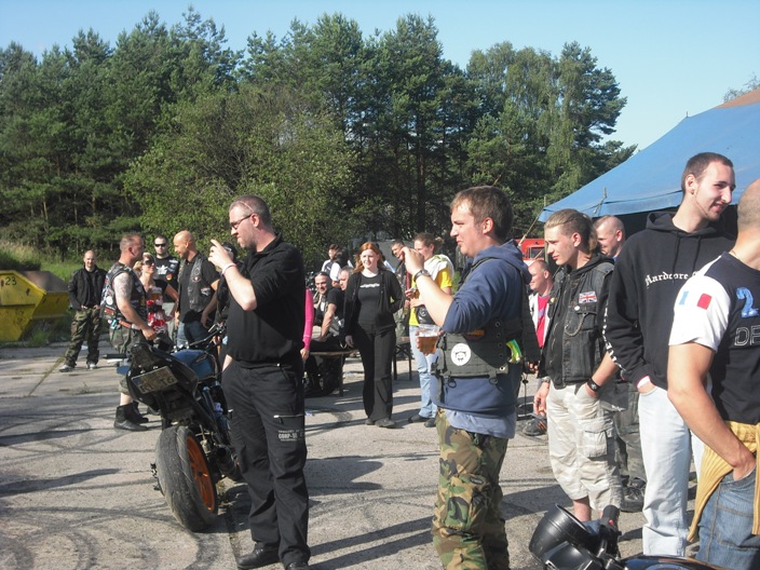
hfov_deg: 34.9
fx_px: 1208
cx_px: 380
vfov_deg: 26.6
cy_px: 285
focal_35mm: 55
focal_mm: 9
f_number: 3.4
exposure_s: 1/500
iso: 64
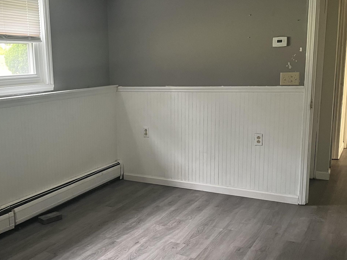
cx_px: 100
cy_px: 140
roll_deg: +2.1
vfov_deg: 34.3
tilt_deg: -11.8
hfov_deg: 43.8
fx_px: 421
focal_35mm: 42
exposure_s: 1/60
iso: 400
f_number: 1.6
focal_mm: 5.1
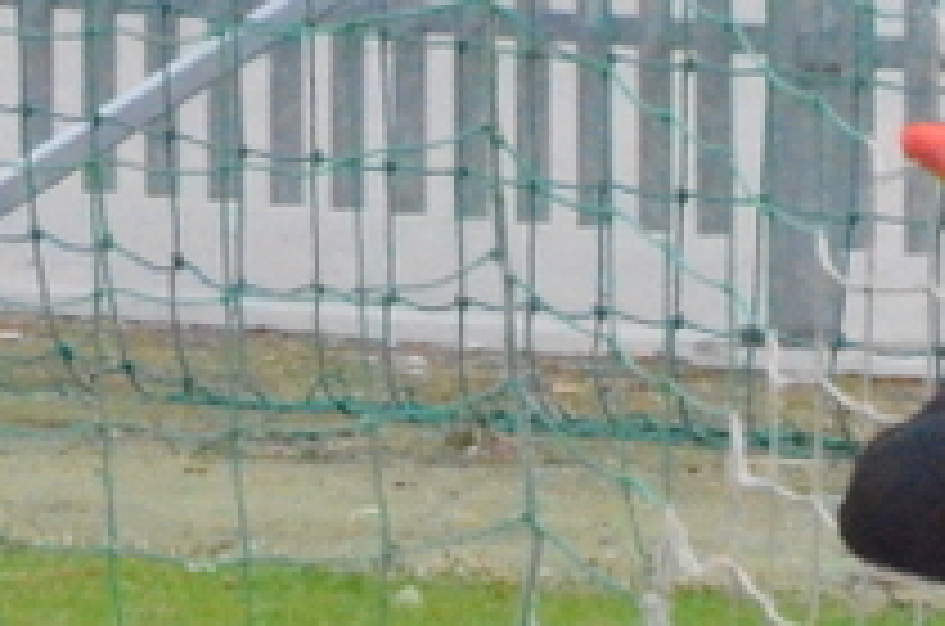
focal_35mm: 2310
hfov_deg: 0.9
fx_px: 60500
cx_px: 810
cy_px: -615
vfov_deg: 0.6
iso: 6400
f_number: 7.1
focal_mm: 270
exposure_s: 1/3200
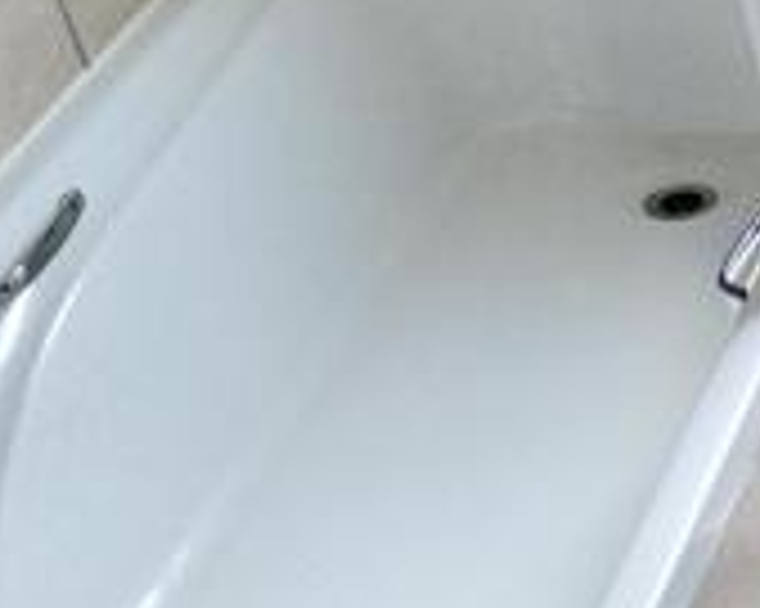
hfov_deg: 13.3
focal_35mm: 120
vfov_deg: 12.6
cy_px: 680
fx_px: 2698
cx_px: 1628
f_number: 1.8
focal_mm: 4.7
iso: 974
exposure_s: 1/100
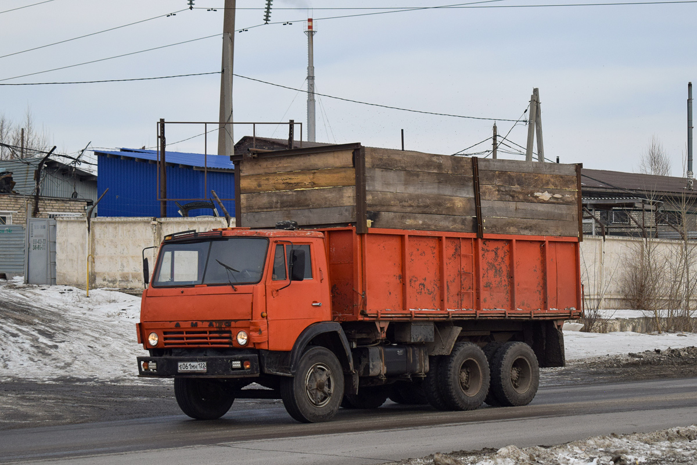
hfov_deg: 24.6
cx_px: 348
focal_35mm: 82
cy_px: 232
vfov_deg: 16.6
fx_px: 1597
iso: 400
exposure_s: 1/800
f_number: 6.3
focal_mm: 55
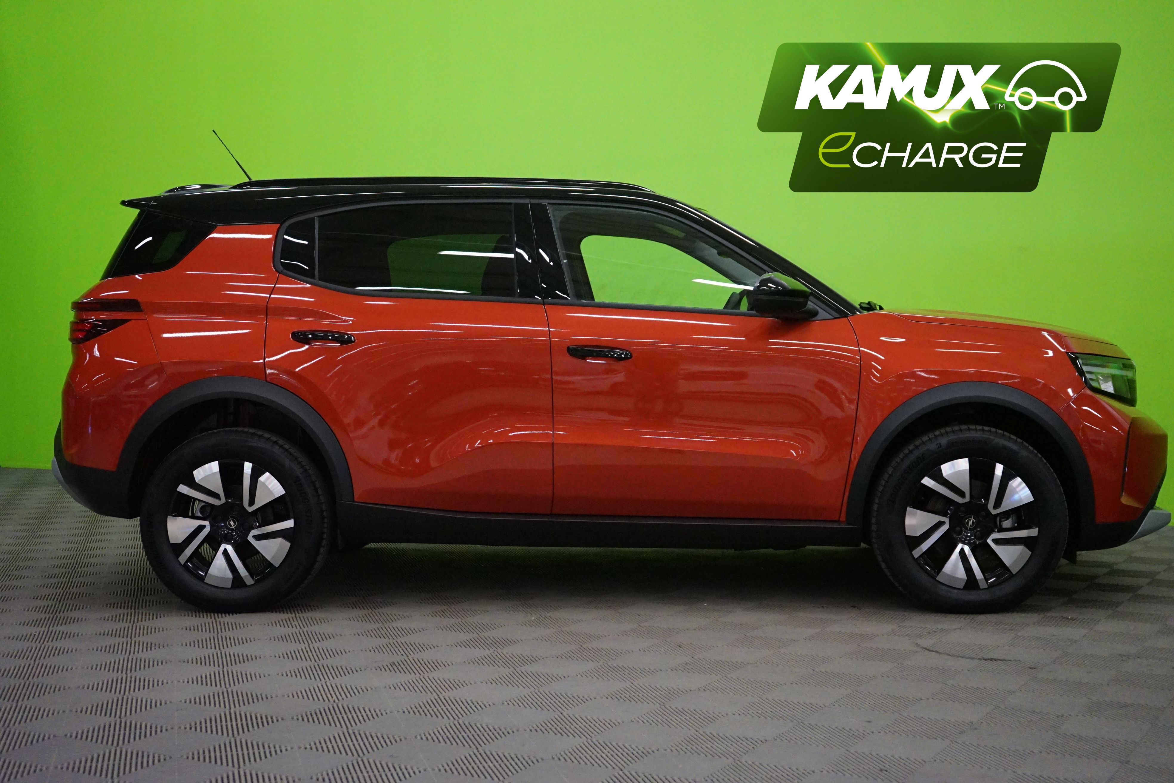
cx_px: 587
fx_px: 1435
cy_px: 392
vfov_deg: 30.5
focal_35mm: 44
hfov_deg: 44.5
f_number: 4.5
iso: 6400
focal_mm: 44
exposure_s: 1/160
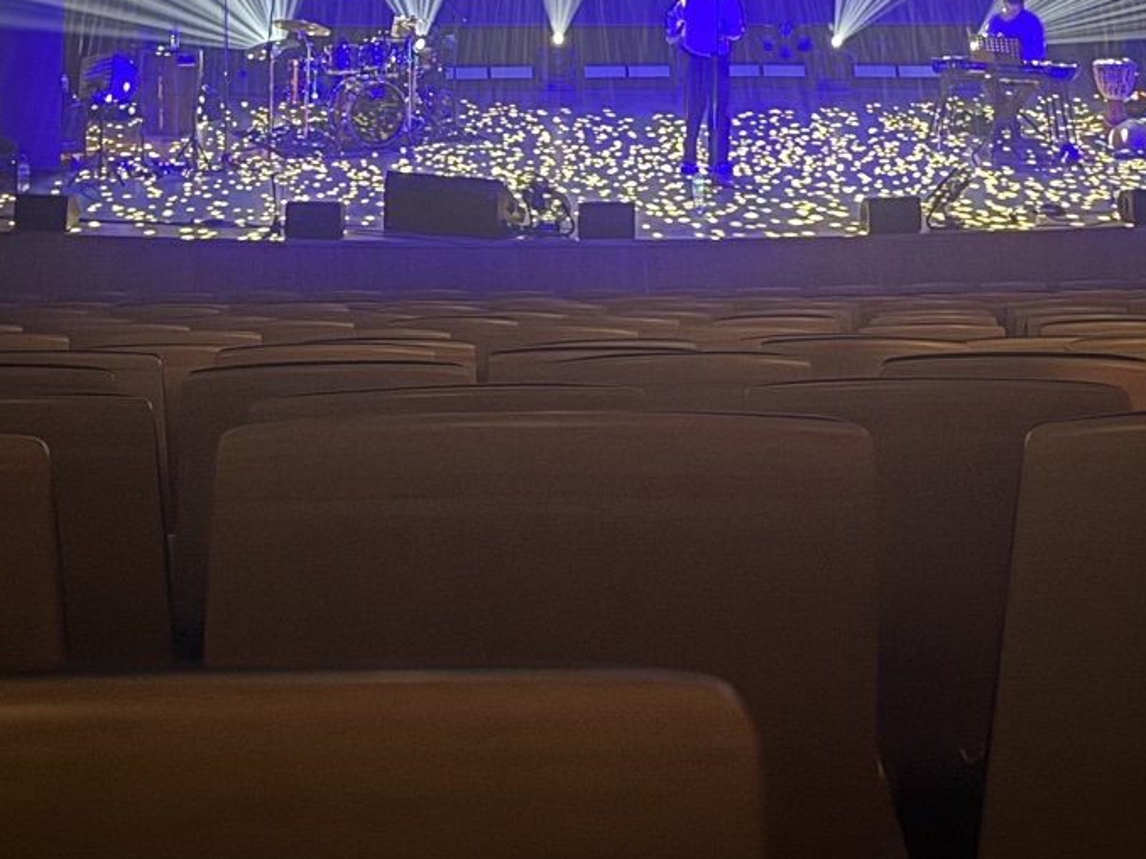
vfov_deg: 19.8
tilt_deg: -0.2
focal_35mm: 68
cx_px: 615
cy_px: -267
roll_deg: -0.1
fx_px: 2250
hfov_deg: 28.6
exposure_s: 1/9
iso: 2000
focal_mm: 6.76
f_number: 1.78
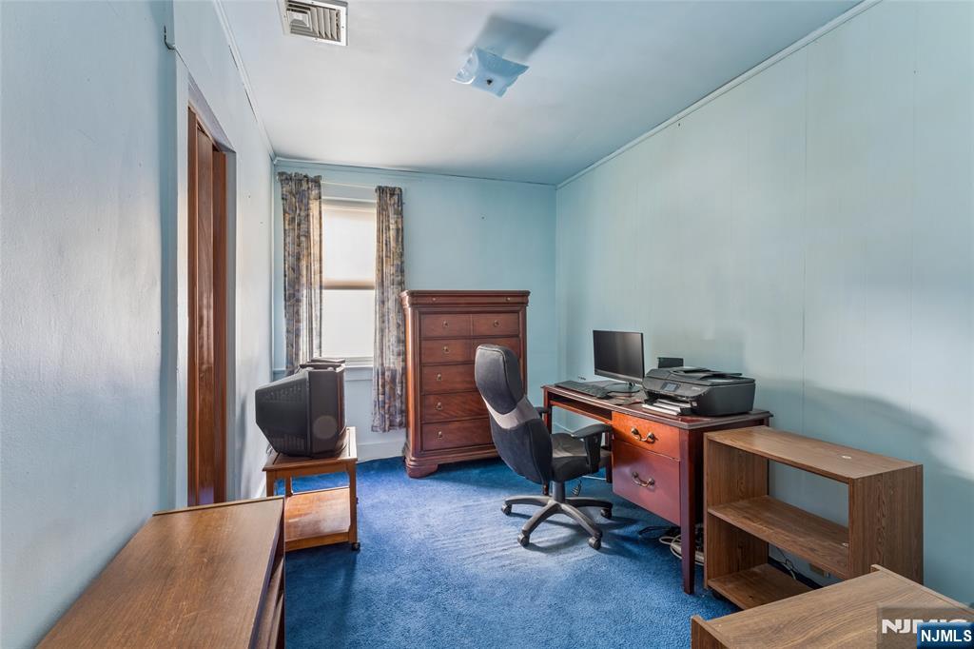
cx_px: 487
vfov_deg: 74.4
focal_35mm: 16
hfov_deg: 97.5
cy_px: 324
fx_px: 427
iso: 400
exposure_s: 4
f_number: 13
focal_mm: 15.8
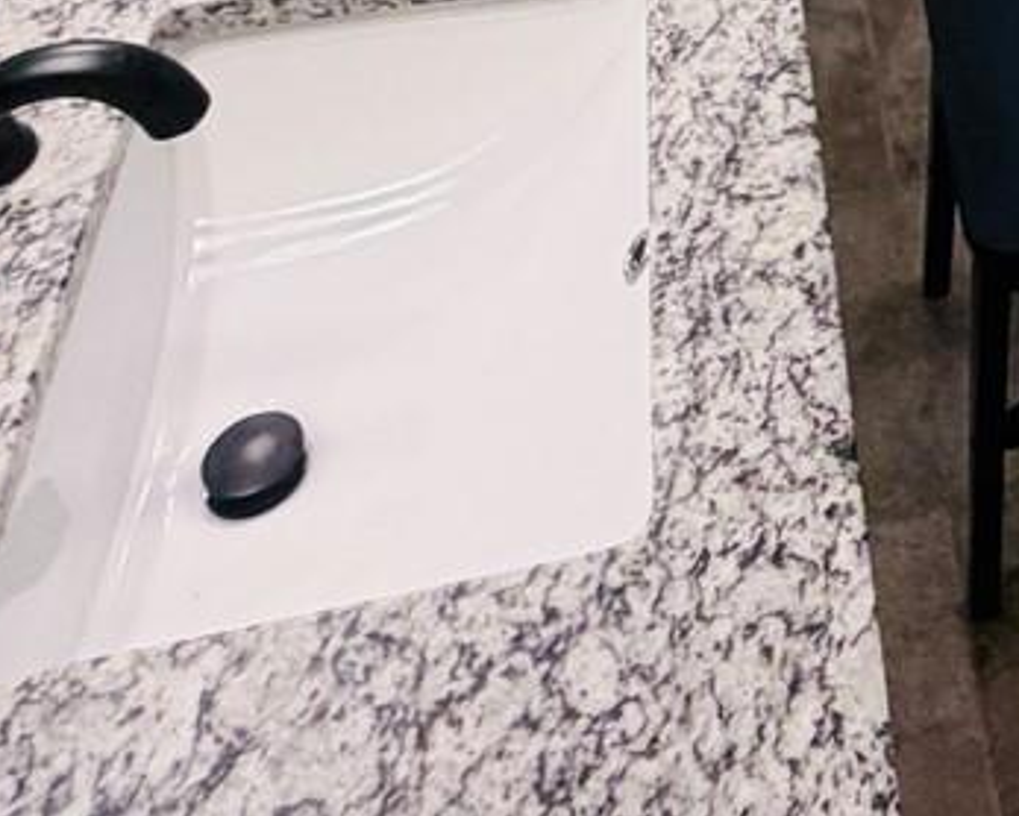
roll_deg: -4.3
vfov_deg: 17.9
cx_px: 1186
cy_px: -751
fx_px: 1901
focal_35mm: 63
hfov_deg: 26.9
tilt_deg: -19.0
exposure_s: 1/120
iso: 160
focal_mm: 2.22
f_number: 2.2
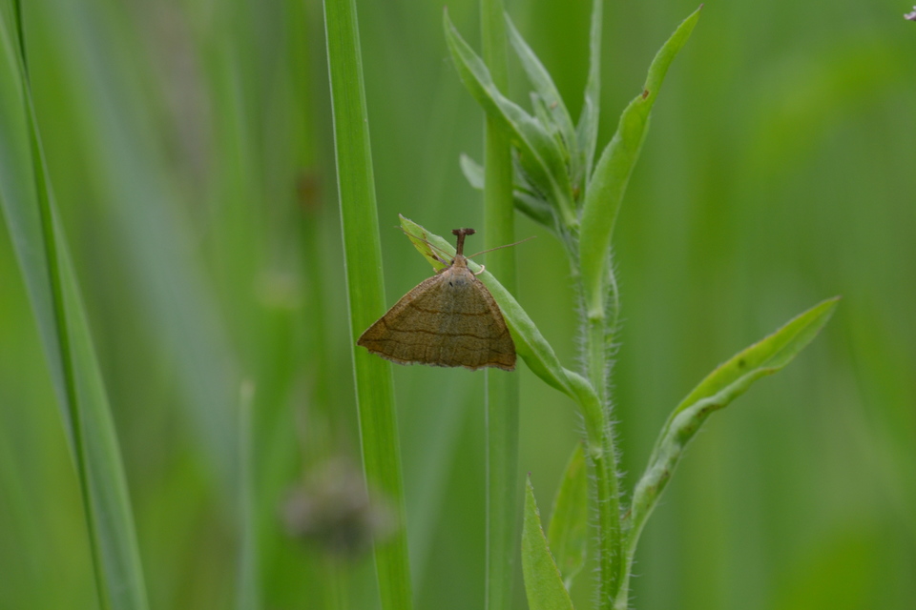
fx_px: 7060
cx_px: 458
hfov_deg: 7.4
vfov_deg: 5.0
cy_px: 305
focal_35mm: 278
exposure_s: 1/200
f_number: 8
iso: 400
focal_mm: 185
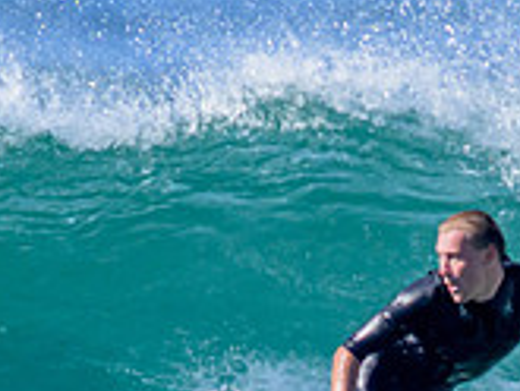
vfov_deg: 0.4
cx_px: 332
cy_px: 457
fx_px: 55231
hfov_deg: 0.5
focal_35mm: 3674
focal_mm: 800
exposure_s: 1/2000
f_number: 11
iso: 1100
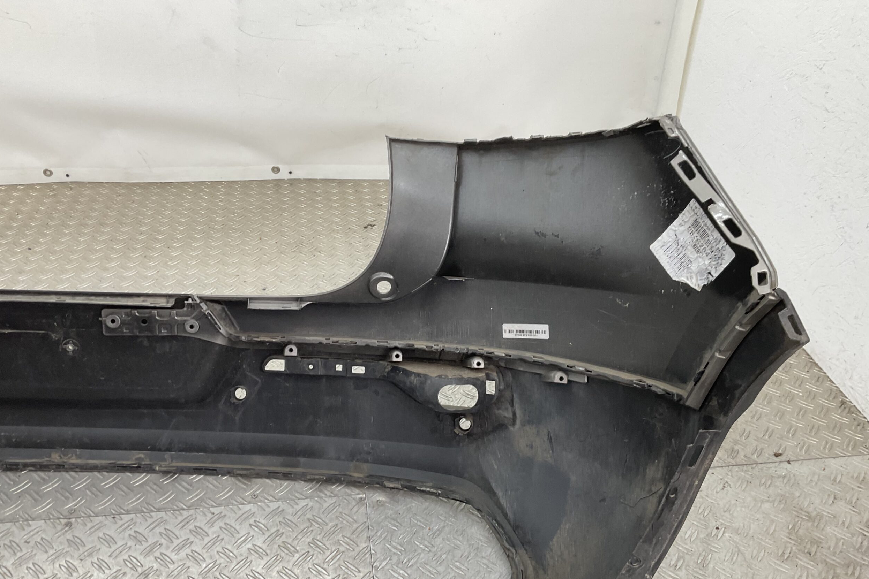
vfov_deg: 42.3
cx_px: 423
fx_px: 748
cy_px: 321
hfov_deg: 60.3
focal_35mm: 31
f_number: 1.8
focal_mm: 3
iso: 32
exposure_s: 1/120
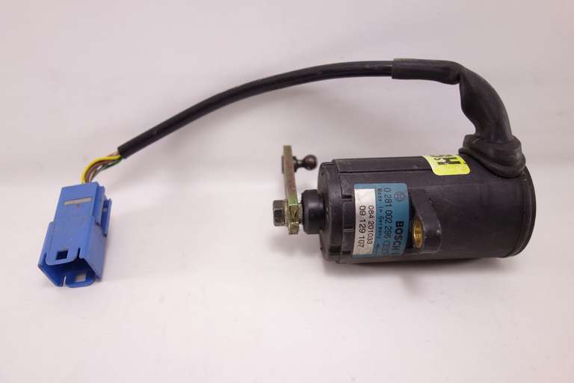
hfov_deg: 65.5
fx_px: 446
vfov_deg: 46.4
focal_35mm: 28
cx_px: 287
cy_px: 192
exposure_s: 1/100
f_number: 2.5
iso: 125
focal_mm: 10.4
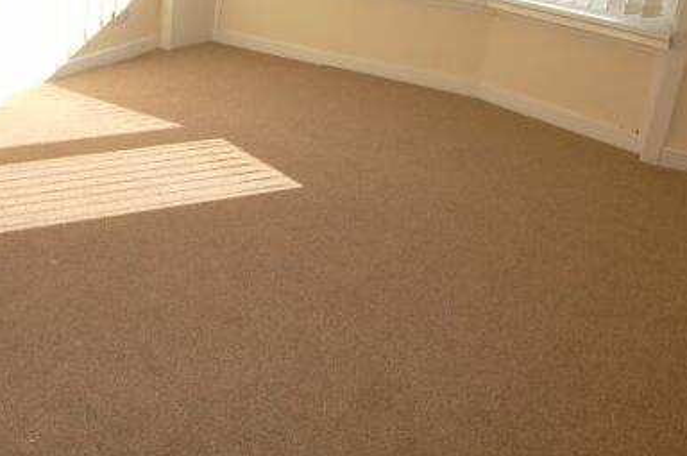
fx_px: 762
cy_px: 51
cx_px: 13
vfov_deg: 31.8
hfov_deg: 42.4
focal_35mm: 40
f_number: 8
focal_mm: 10
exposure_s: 1/250
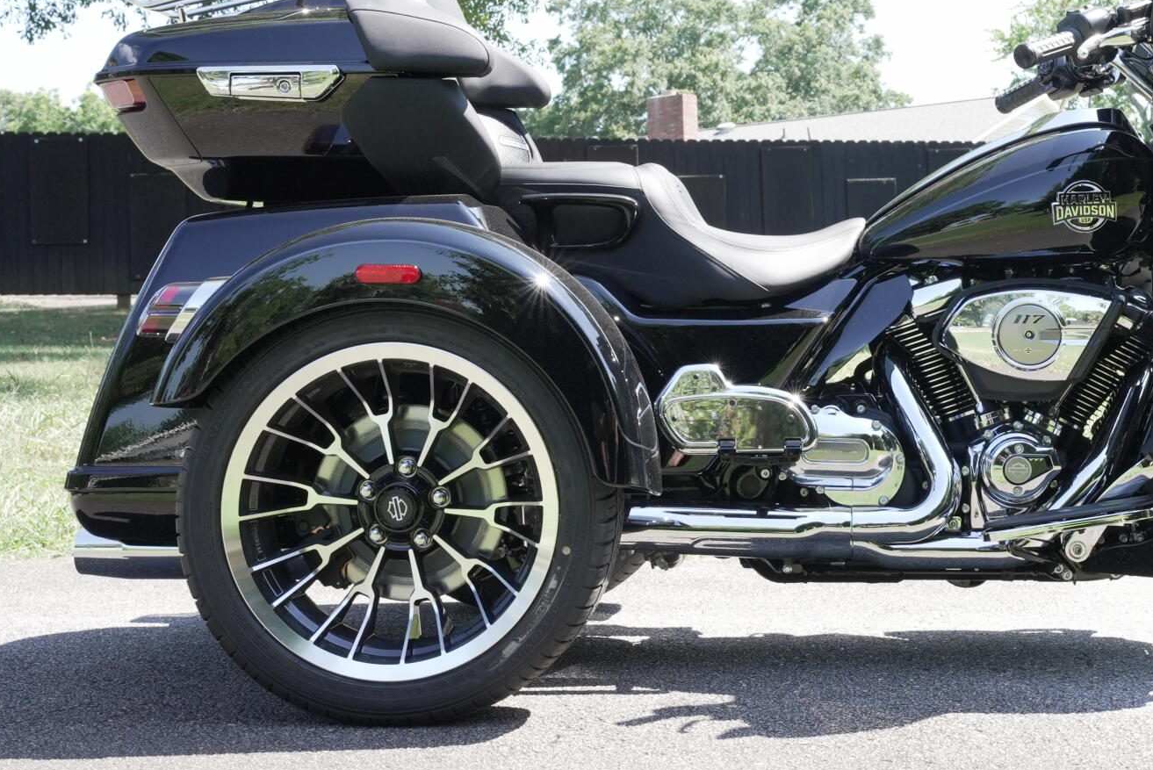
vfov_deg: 20.1
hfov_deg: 29.5
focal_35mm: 67
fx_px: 2162
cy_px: 231
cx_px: 828
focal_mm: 44.3
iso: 1250
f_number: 11
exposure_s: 1/200
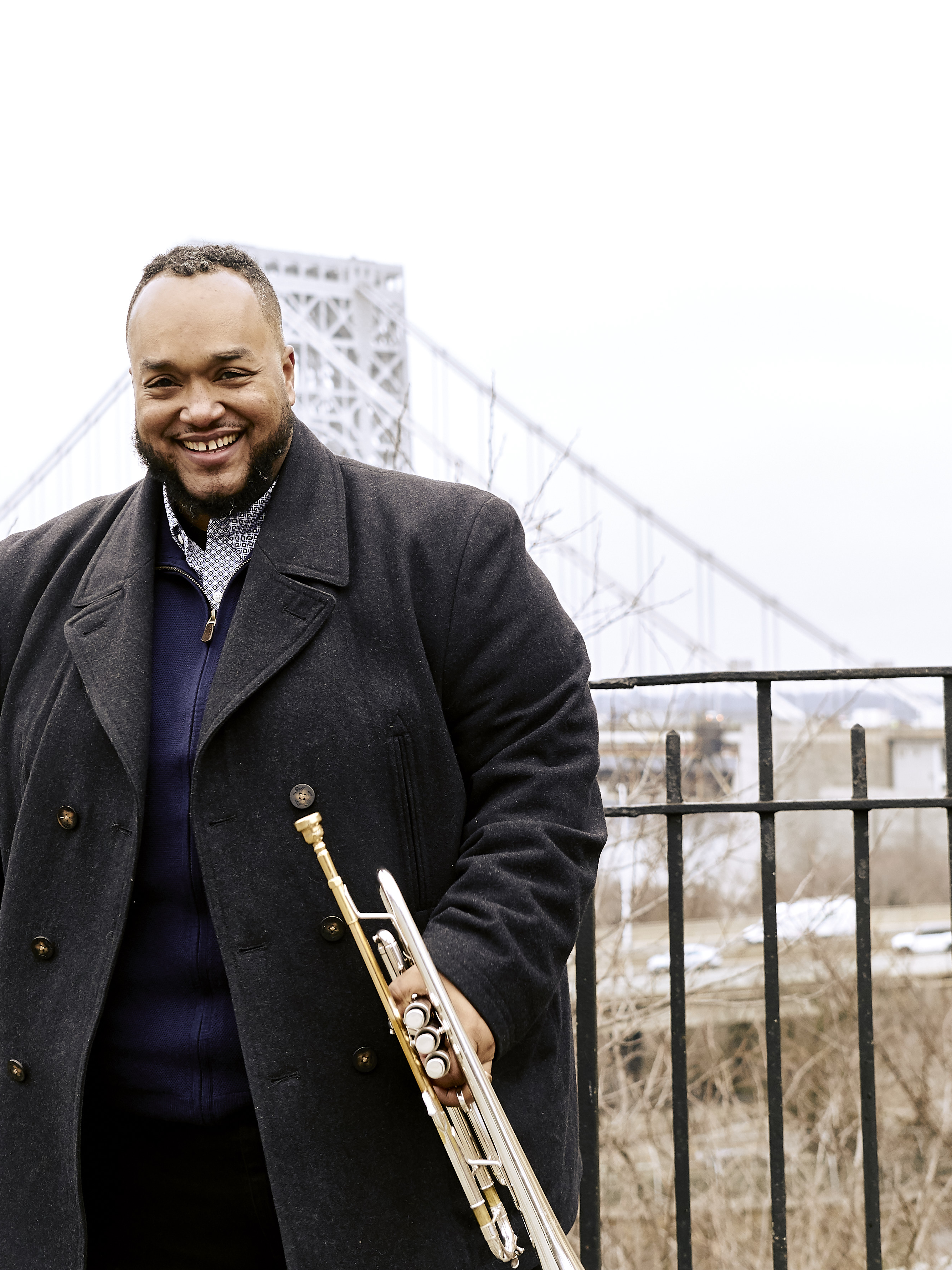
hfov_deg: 24.4
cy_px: 624
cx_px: 536
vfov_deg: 32.2
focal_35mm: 60
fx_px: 2200
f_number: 3.2
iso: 500
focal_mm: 29
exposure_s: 1/400
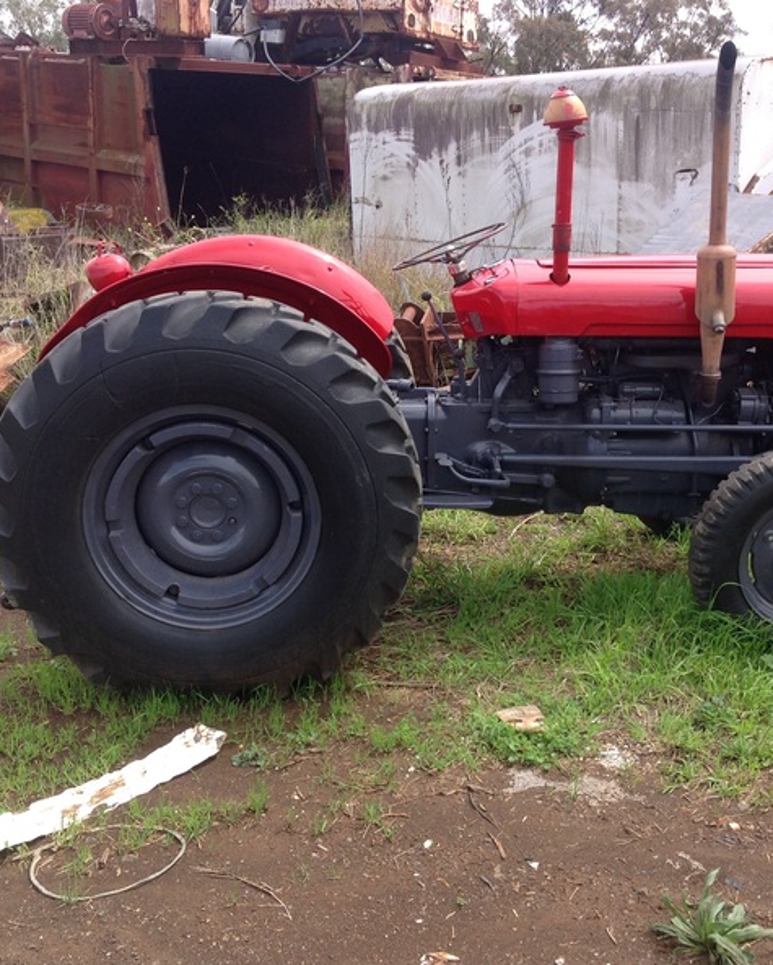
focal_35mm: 46
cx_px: 477
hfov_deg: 32.6
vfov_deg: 40.3
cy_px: 483
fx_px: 1314
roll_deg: -1.1
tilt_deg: -13.6
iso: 50
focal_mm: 4.28
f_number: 2.4
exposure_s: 1/593
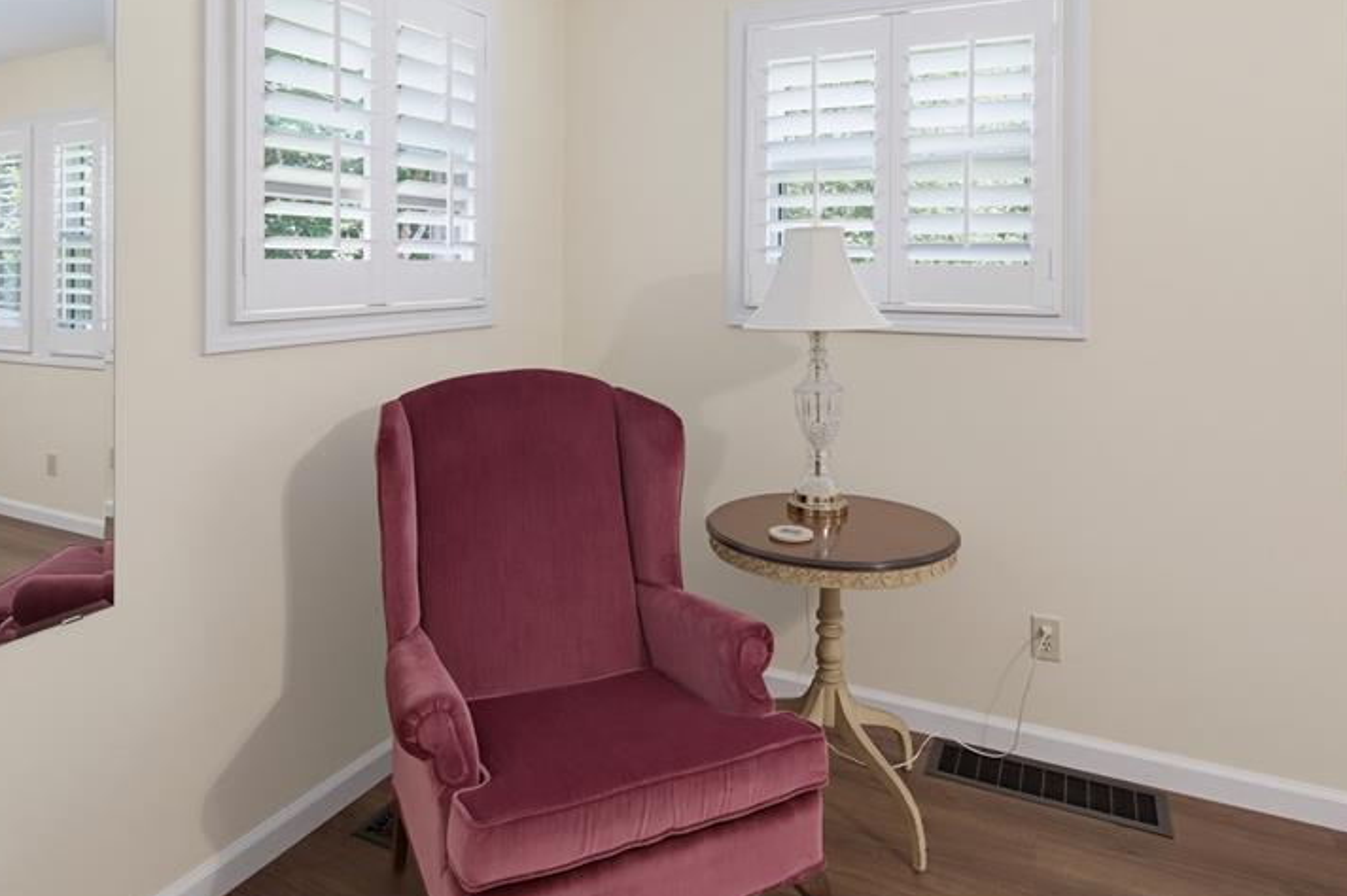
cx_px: 613
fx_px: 860
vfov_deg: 53.5
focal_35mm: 23
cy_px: 268
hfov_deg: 76.0
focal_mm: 16
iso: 200
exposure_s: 1/2
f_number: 6.3
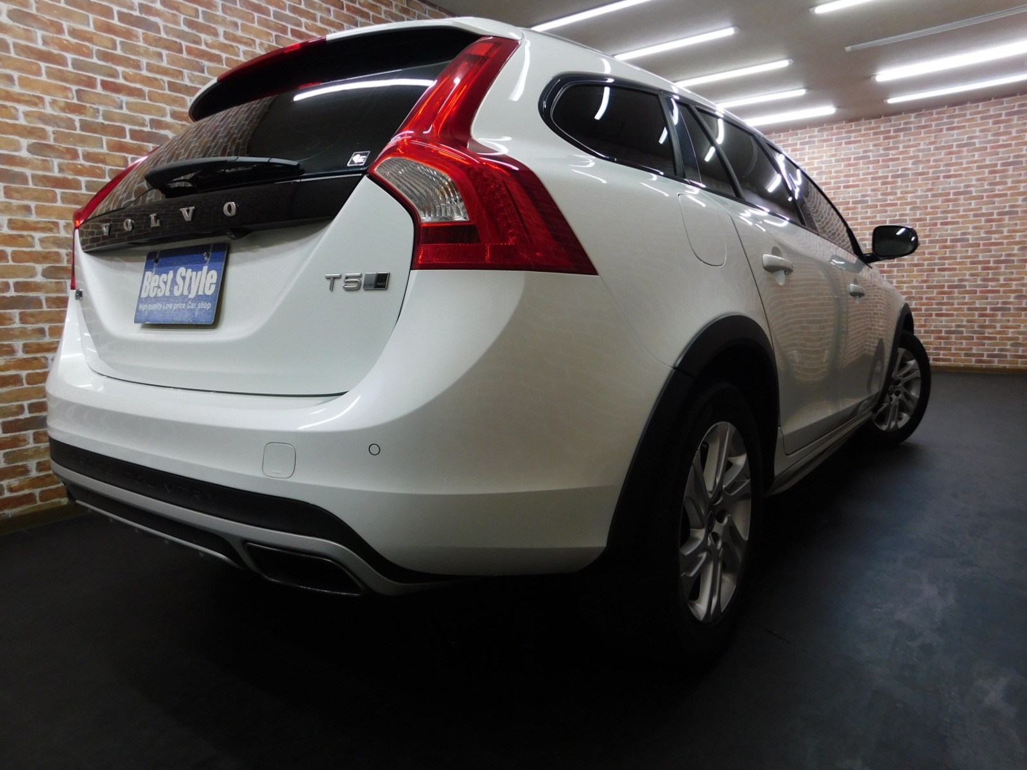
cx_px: 514
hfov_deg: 73.9
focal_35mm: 23
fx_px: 682
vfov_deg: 58.9
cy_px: 385
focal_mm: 4
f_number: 3
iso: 125
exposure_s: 1/40
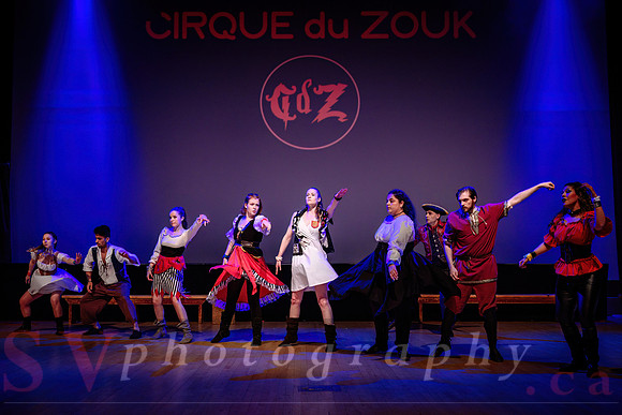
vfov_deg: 31.0
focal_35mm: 43
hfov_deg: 45.2
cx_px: 298
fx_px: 747
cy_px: 217
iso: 1600
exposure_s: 1/200
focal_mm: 37
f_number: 2.8
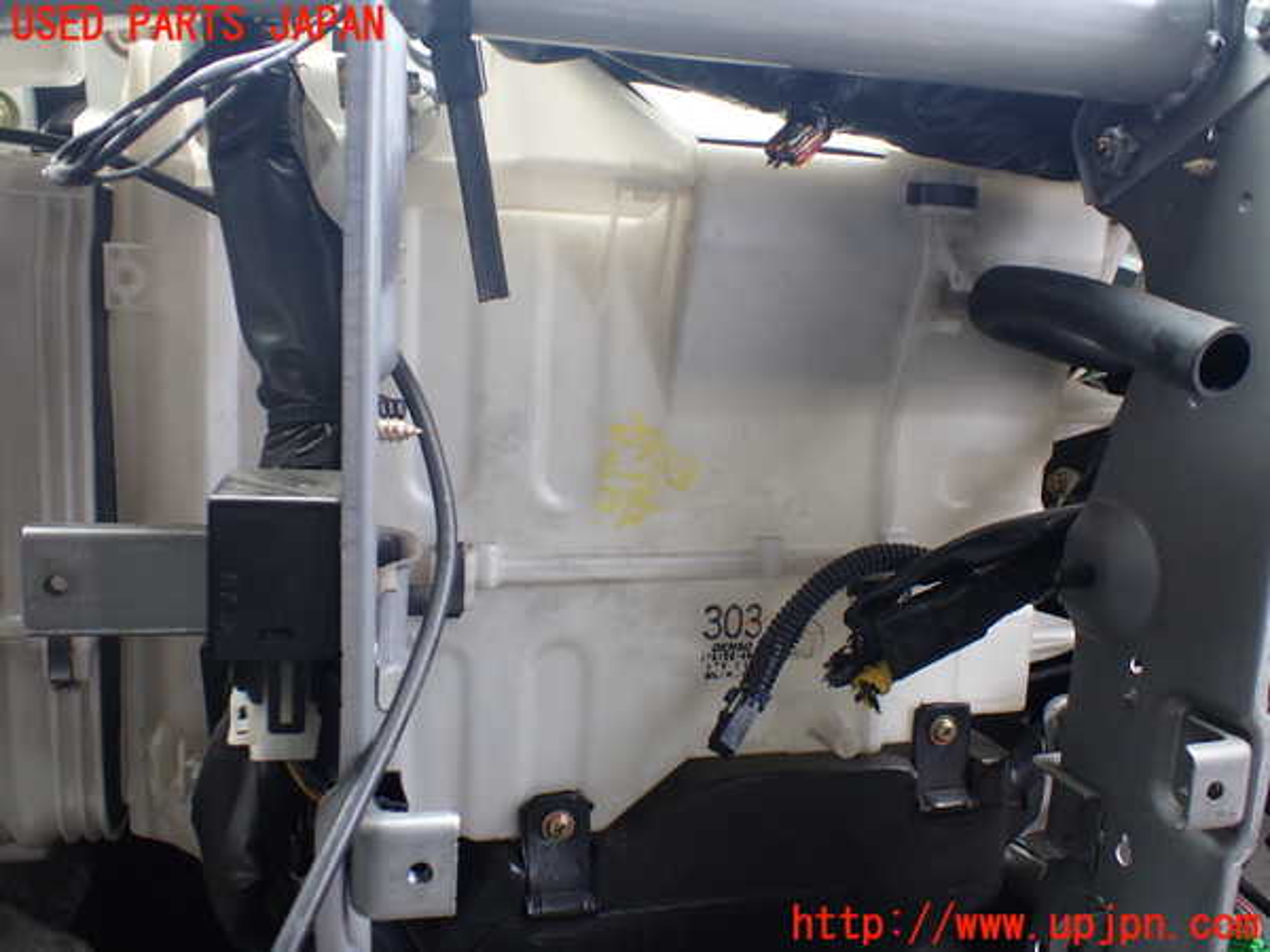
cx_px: 635
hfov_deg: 60.0
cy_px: 476
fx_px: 1101
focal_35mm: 30
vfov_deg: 46.8
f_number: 2.3
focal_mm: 5.4
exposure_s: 1/125
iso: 160
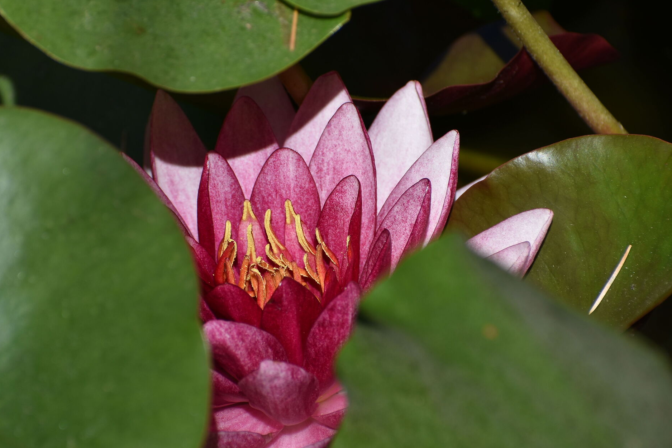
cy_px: 205
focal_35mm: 576
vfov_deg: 2.4
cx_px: 262
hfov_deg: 3.6
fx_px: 10751
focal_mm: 300
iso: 100
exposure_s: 1/320
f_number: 8
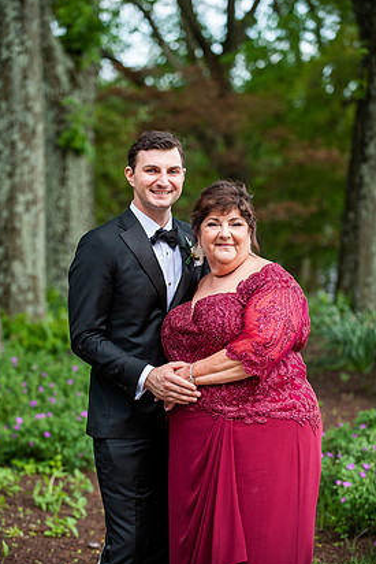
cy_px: 266
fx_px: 1878
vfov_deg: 17.1
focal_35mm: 120
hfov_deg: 11.4
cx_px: 176
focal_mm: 110
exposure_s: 1/800
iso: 640
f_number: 3.5
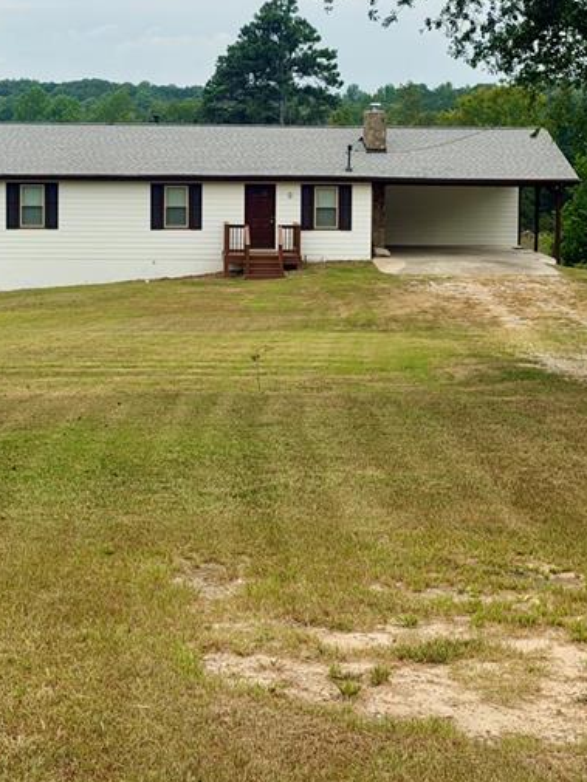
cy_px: 218
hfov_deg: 20.2
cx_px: 254
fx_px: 1650
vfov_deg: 26.4
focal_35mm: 73
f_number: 1.78
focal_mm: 6.76
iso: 64
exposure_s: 1/2088
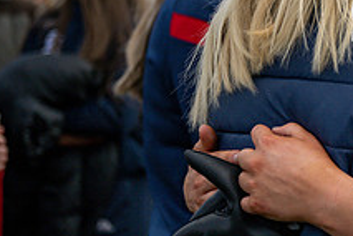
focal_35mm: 125
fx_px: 1226
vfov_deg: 10.8
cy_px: -16
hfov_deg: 15.6
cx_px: 459
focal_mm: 46
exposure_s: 1/8000
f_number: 2.8
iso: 125
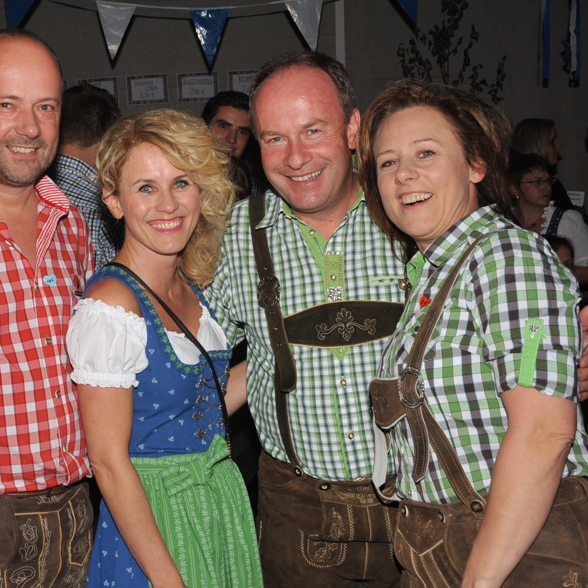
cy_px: 294
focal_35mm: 64
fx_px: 1230
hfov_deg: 26.6
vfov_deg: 26.9
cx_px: 156
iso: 800
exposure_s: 1/80
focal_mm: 50
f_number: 14
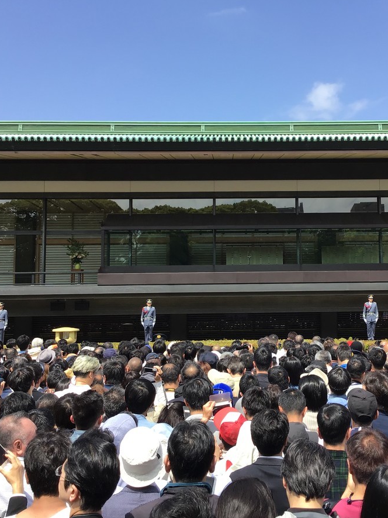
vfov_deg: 44.8
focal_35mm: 42
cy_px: 257
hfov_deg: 34.1
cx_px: 250
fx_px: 628
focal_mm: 3.3
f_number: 2.4
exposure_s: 1/696
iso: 25
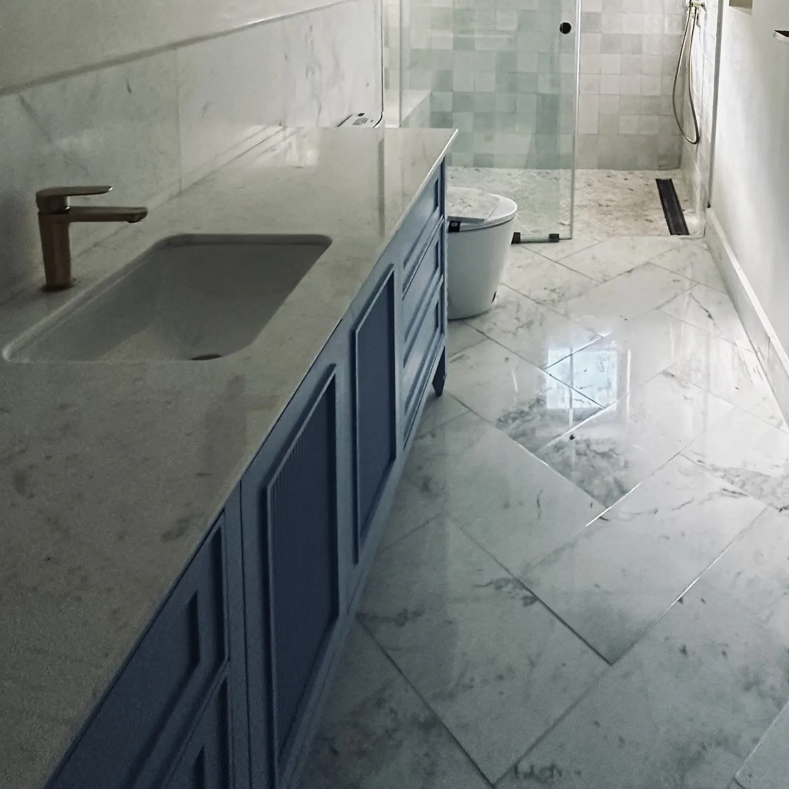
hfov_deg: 52.0
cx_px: 633
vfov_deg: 48.0
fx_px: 748
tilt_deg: -7.9
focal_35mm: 29
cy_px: 38
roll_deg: -2.8
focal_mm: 2.22
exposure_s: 1/92
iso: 320
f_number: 2.2
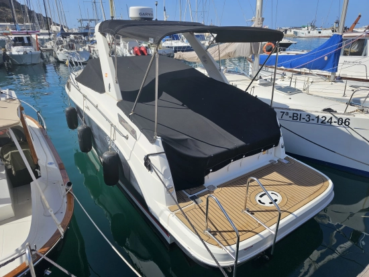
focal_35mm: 23
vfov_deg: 58.9
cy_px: 138
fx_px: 245
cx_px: 184
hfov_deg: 73.9
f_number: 1.7
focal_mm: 6.3
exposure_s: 1/924
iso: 10
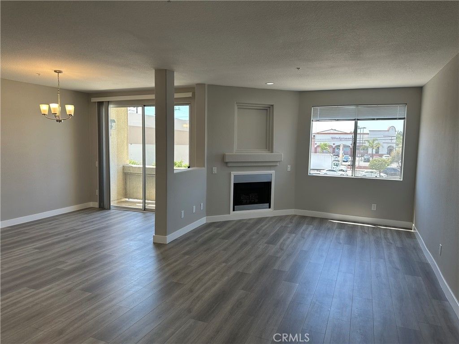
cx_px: 230
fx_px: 318
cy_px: 172
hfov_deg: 71.6
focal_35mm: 24
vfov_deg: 56.8
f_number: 1.78
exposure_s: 1/301
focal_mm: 6.86
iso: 80
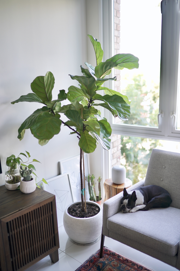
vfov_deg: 54.4
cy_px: 136
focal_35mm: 35
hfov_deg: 37.9
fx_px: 262
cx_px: 90
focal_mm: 35
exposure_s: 1/250
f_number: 1.4
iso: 200
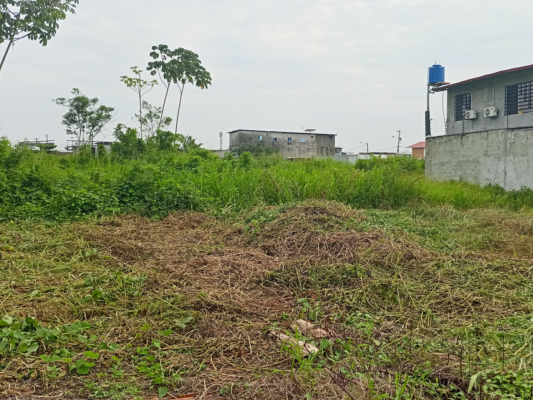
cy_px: 177
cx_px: 307
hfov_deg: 63.1
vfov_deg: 49.6
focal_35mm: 28
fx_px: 431
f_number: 1.6
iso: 101
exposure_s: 1/1259
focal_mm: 4.15
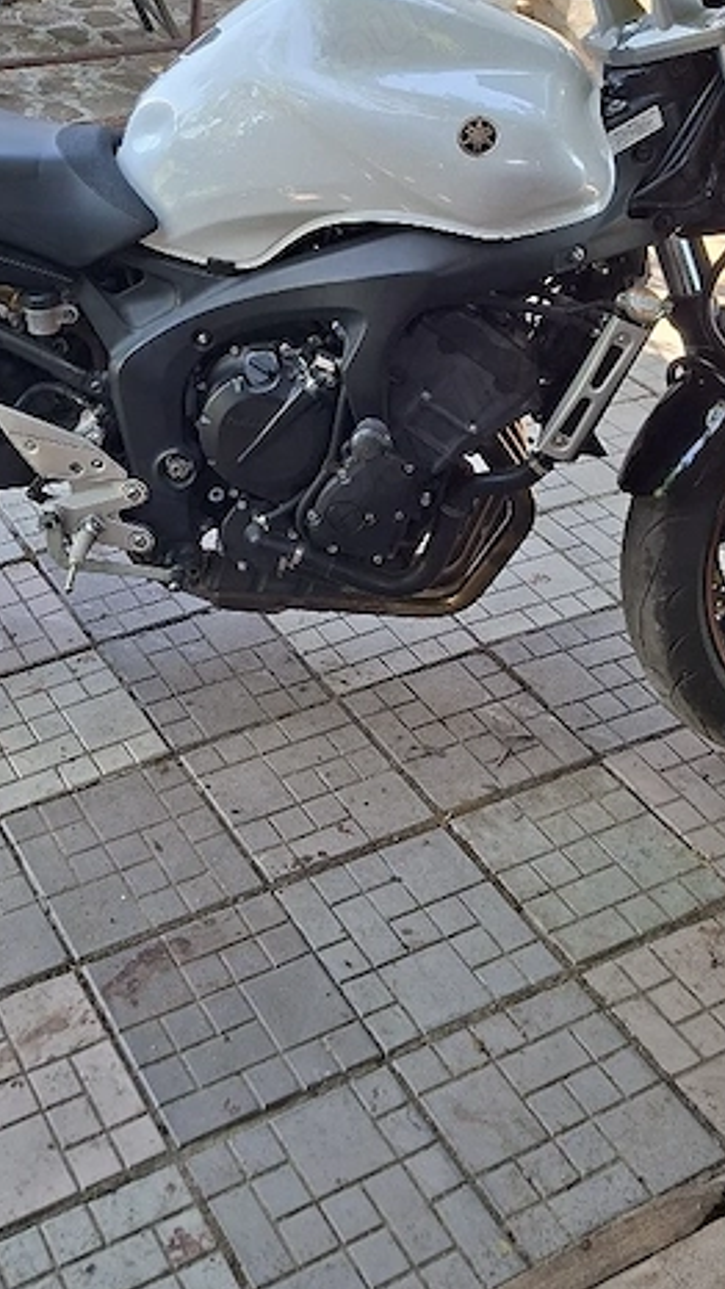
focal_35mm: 43
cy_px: 448
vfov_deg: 46.7
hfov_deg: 27.3
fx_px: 1470
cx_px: 180
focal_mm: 5.54
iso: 50
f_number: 1.8
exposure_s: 1/149
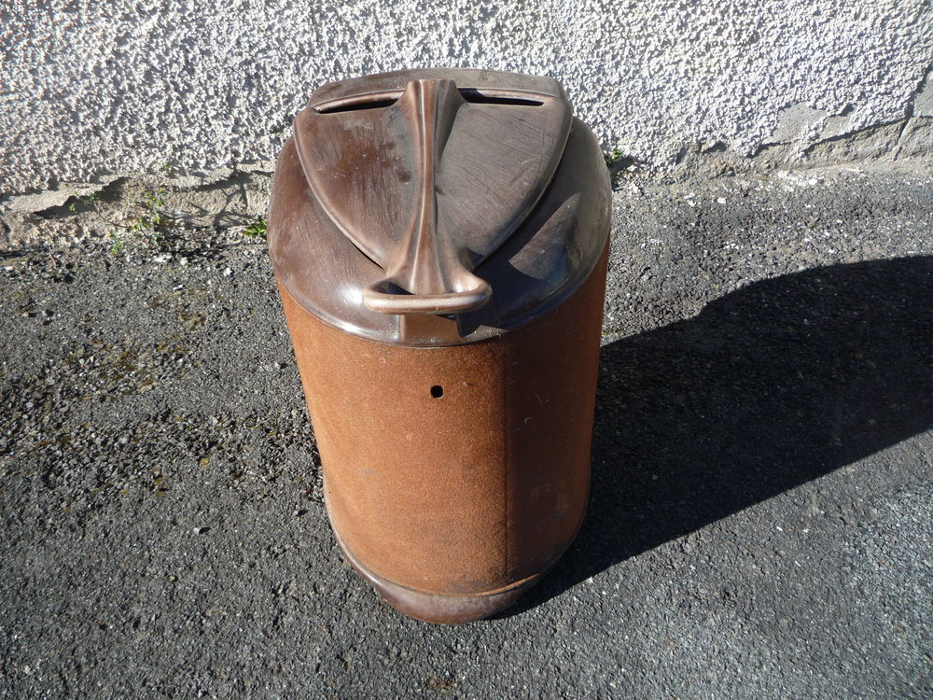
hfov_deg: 60.0
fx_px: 809
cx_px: 466
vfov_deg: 46.8
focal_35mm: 30
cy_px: 350
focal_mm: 5.2
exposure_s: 1/320
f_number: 4
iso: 100
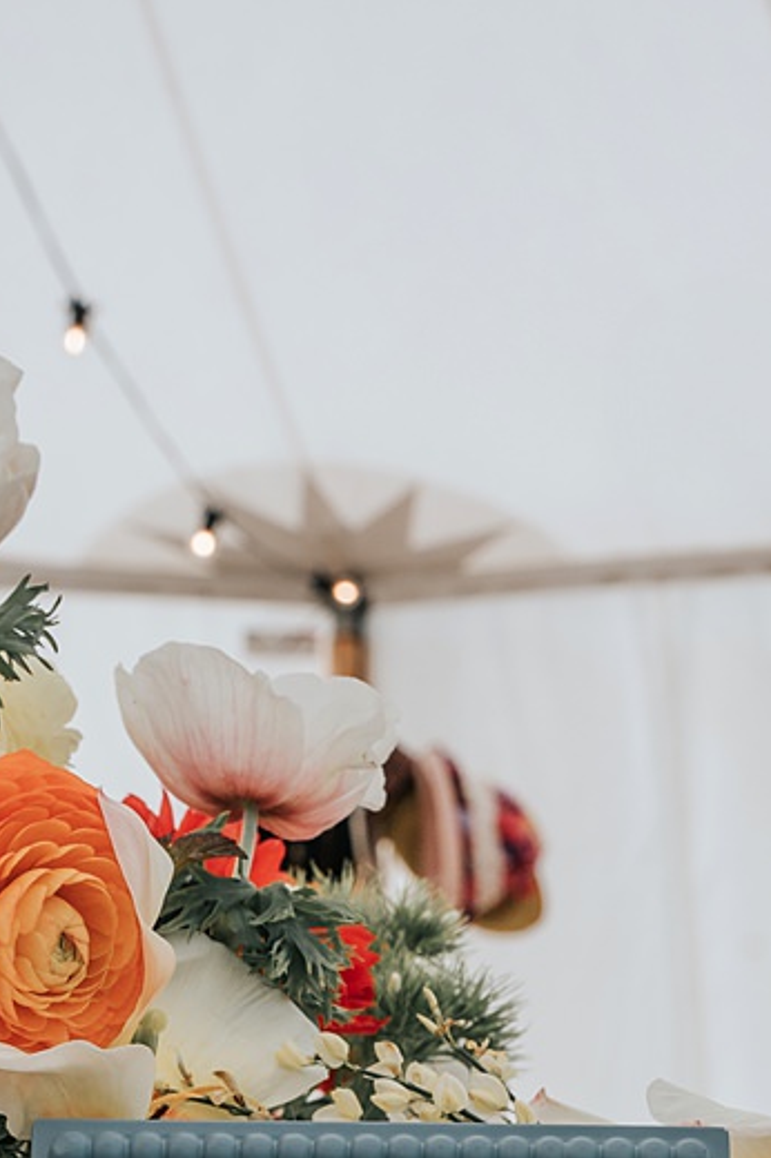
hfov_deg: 10.5
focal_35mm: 129
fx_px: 4141
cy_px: 1572
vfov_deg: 15.1
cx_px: 911
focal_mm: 44.6
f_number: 9
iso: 250
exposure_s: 1/320
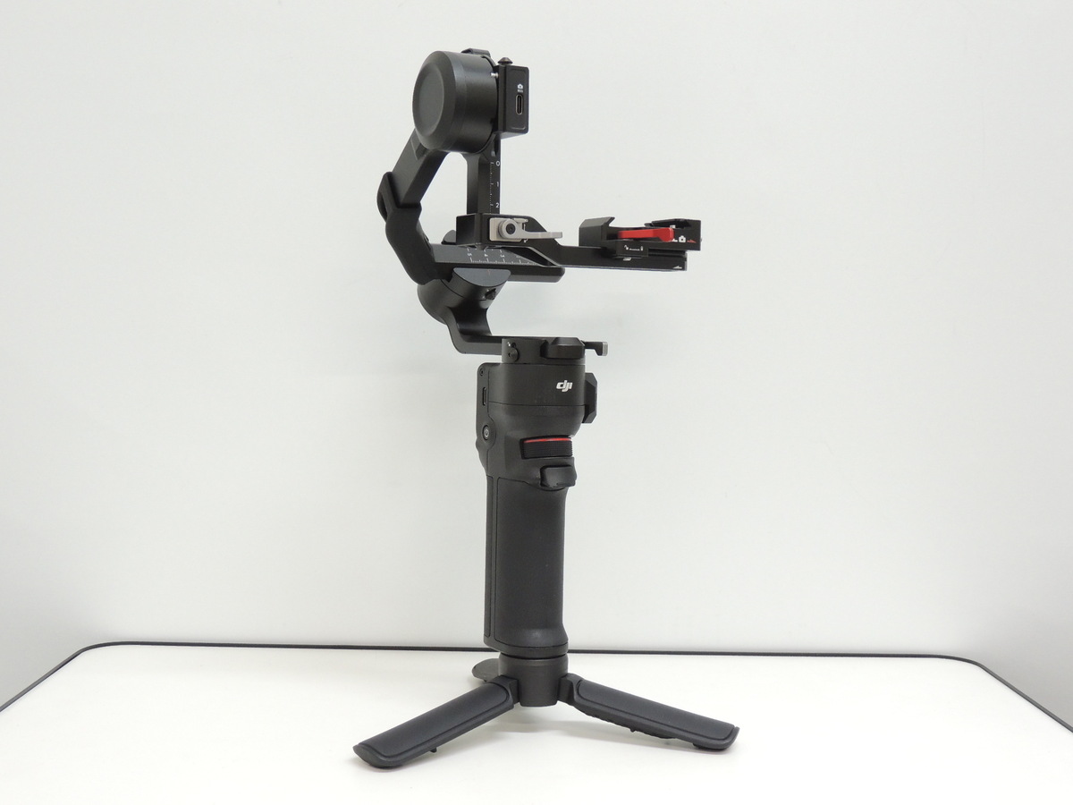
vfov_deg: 33.6
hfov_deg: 43.9
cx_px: 536
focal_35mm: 43
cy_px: 402
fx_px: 1333
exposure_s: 1/40
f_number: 3.4
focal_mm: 7.6
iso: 400
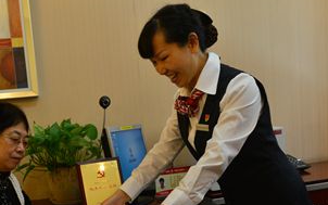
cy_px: 172
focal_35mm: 49
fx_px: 438
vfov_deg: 25.8
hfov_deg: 40.3
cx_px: 98
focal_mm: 29
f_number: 5.6
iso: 1600
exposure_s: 1/60
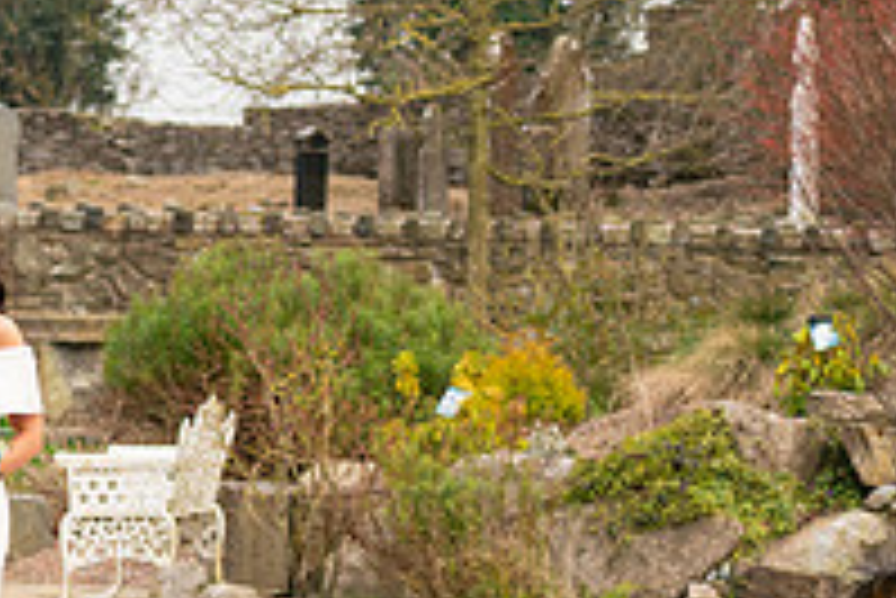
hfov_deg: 8.6
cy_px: 191
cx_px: -189
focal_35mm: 236
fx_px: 5878
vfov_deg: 5.8
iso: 250
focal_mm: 80
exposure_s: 1/200
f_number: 3.5
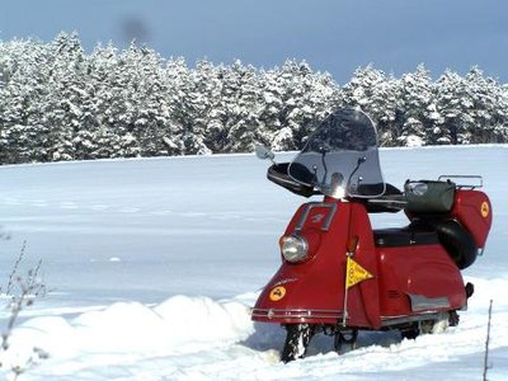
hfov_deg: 16.8
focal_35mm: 117
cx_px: 254
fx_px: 1717
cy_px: 190
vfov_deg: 12.7
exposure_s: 1/1000
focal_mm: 19.4
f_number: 6.3
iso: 80
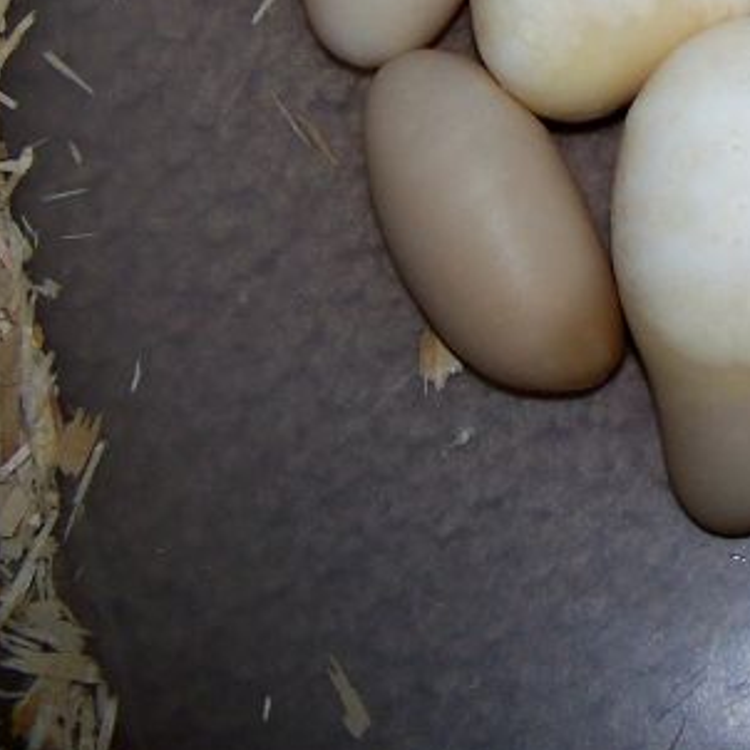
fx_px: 2182
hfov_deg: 18.7
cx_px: 847
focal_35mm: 89
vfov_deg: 19.3
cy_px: 139
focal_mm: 6.3
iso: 80
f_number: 2.8
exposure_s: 1/60
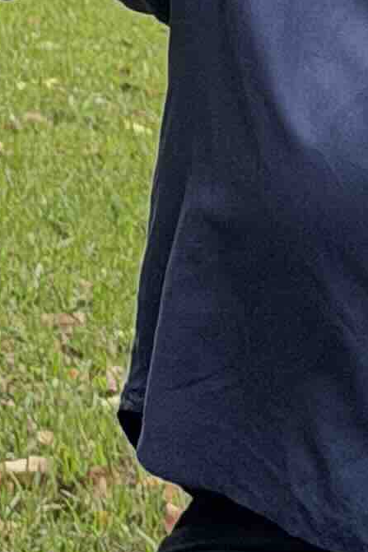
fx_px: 4602
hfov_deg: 4.6
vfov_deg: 6.5
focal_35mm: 300
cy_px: -779
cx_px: 416
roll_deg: +0.7
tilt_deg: +5.4
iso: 80
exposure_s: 1/2494
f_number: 1.78
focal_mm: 6.76
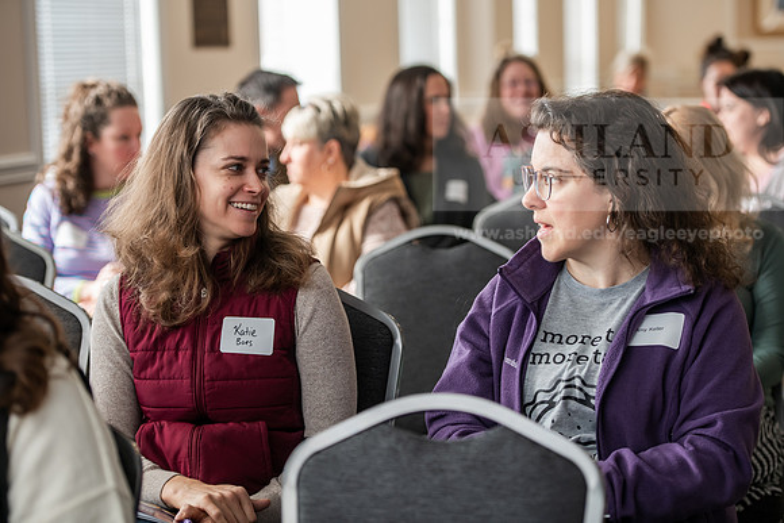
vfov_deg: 14.9
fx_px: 2004
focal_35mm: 92
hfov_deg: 22.1
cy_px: 262
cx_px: 392
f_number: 3.2
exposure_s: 1/200
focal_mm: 92
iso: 640
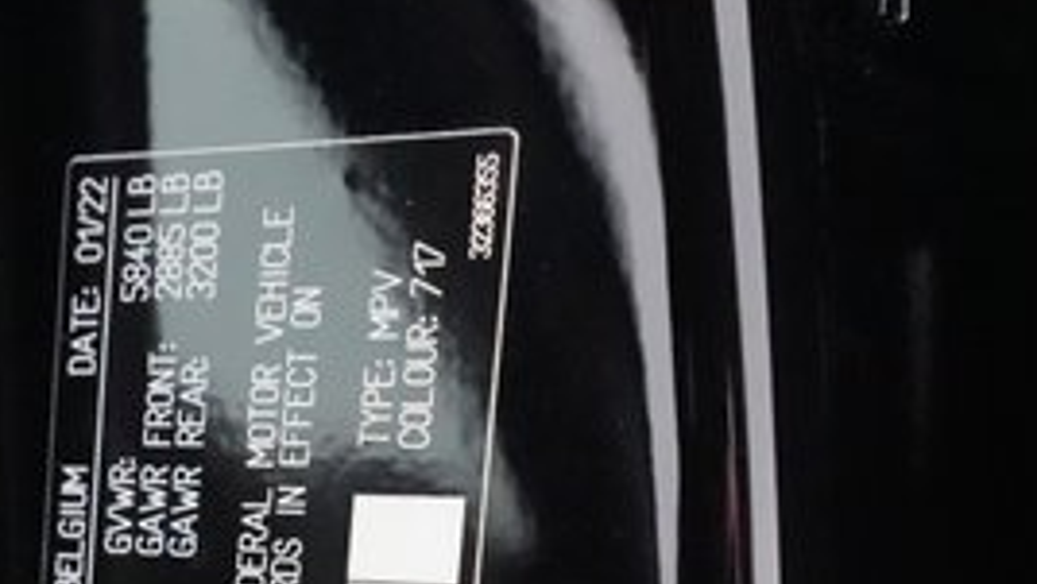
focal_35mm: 70
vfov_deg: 16.3
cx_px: 35
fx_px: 1926
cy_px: 774
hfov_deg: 28.5
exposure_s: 1/100
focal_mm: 28
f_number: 5.6
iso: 32000
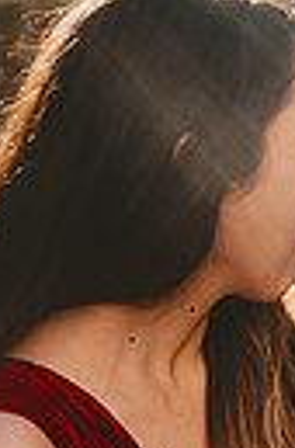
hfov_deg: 7.7
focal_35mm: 175
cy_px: 472
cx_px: 363
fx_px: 2168
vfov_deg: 11.6
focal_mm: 50
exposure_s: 1/6400
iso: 640
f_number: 2
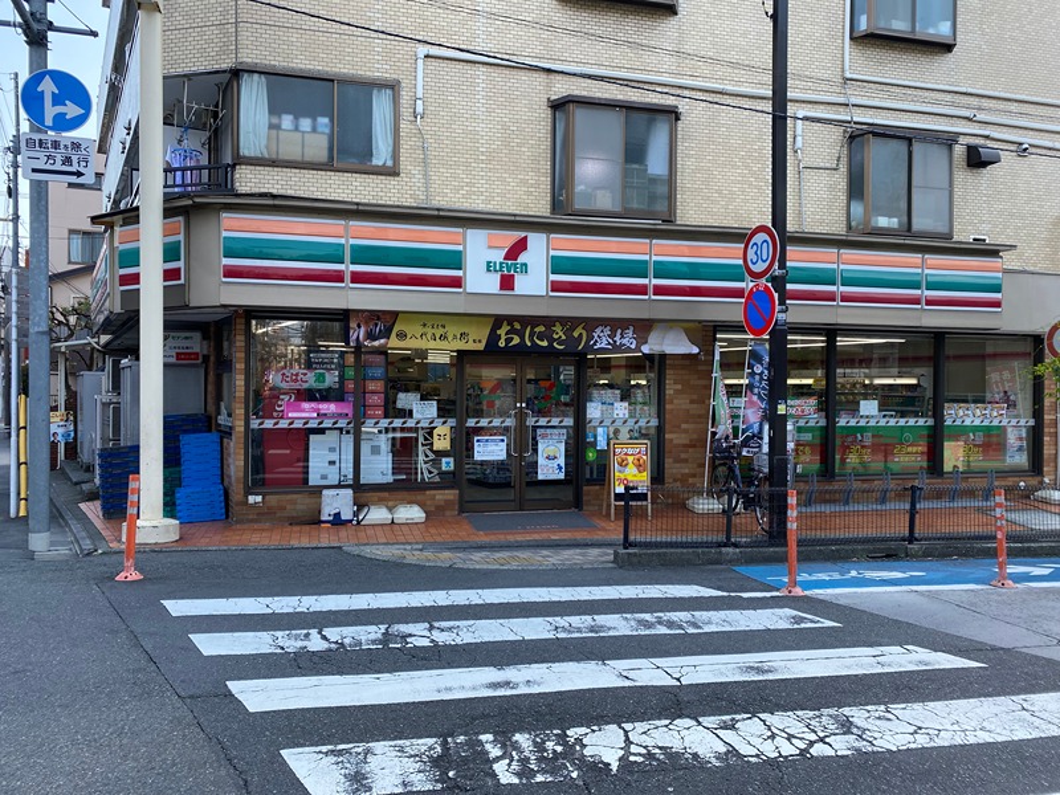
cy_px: 398
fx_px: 796
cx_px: 530
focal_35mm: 26
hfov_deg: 67.3
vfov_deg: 53.1
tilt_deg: +0.0
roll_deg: -0.5
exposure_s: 1/522
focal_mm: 4.25
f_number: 1.8
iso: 32
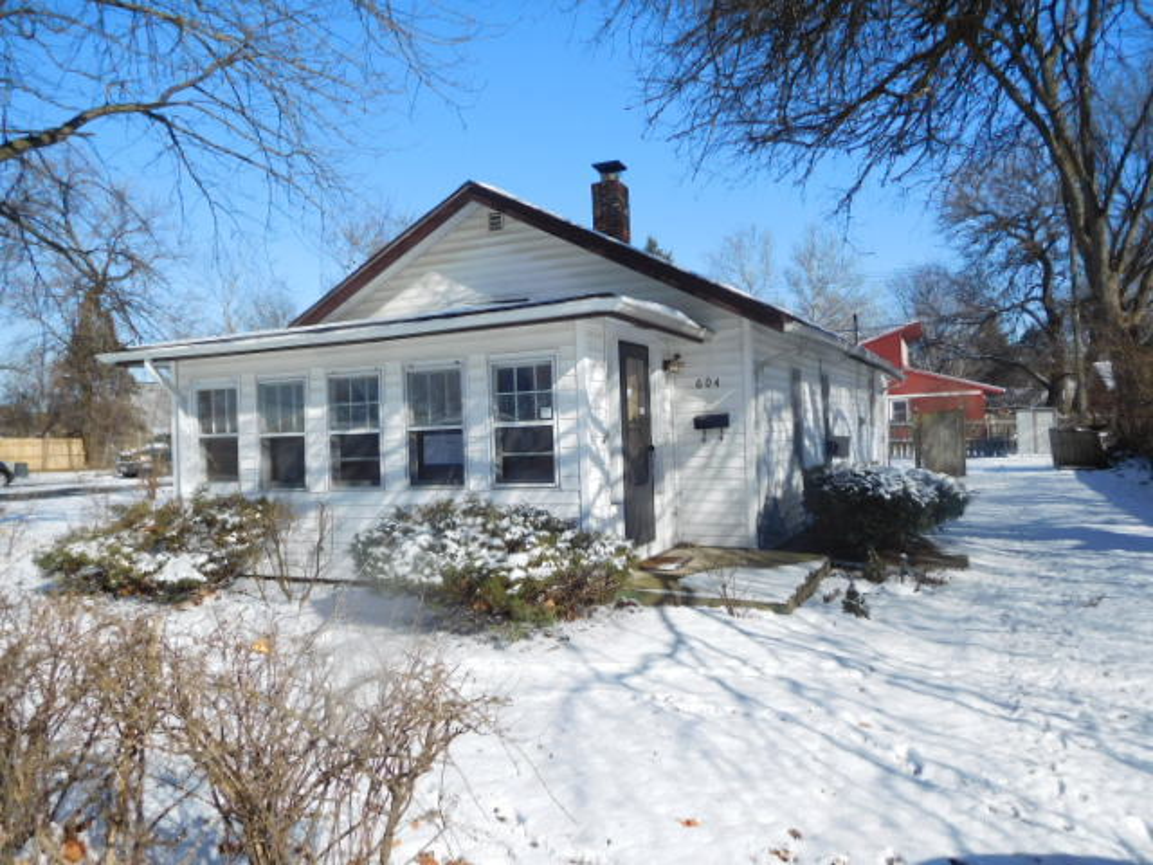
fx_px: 833
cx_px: 576
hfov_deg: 69.4
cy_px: 432
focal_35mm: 25
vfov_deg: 54.9
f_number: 6.8
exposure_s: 1/500
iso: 125
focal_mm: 4.5
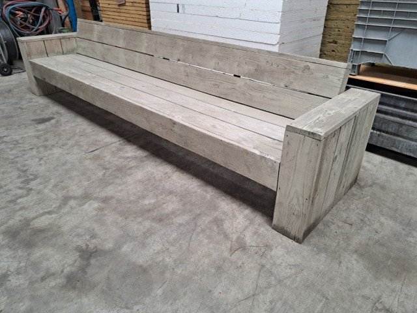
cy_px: 156
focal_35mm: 24
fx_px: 289
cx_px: 208
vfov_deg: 56.8
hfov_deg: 71.6
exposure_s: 1/50
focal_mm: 5.23
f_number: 1.8
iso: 80
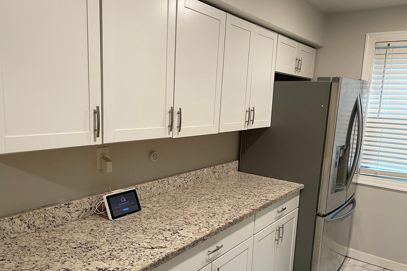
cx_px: 200
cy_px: 150
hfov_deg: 65.5
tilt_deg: -9.5
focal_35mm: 28
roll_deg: -1.6
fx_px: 317
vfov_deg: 46.3
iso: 100
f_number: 1.6
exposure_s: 1/61
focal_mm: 4.2
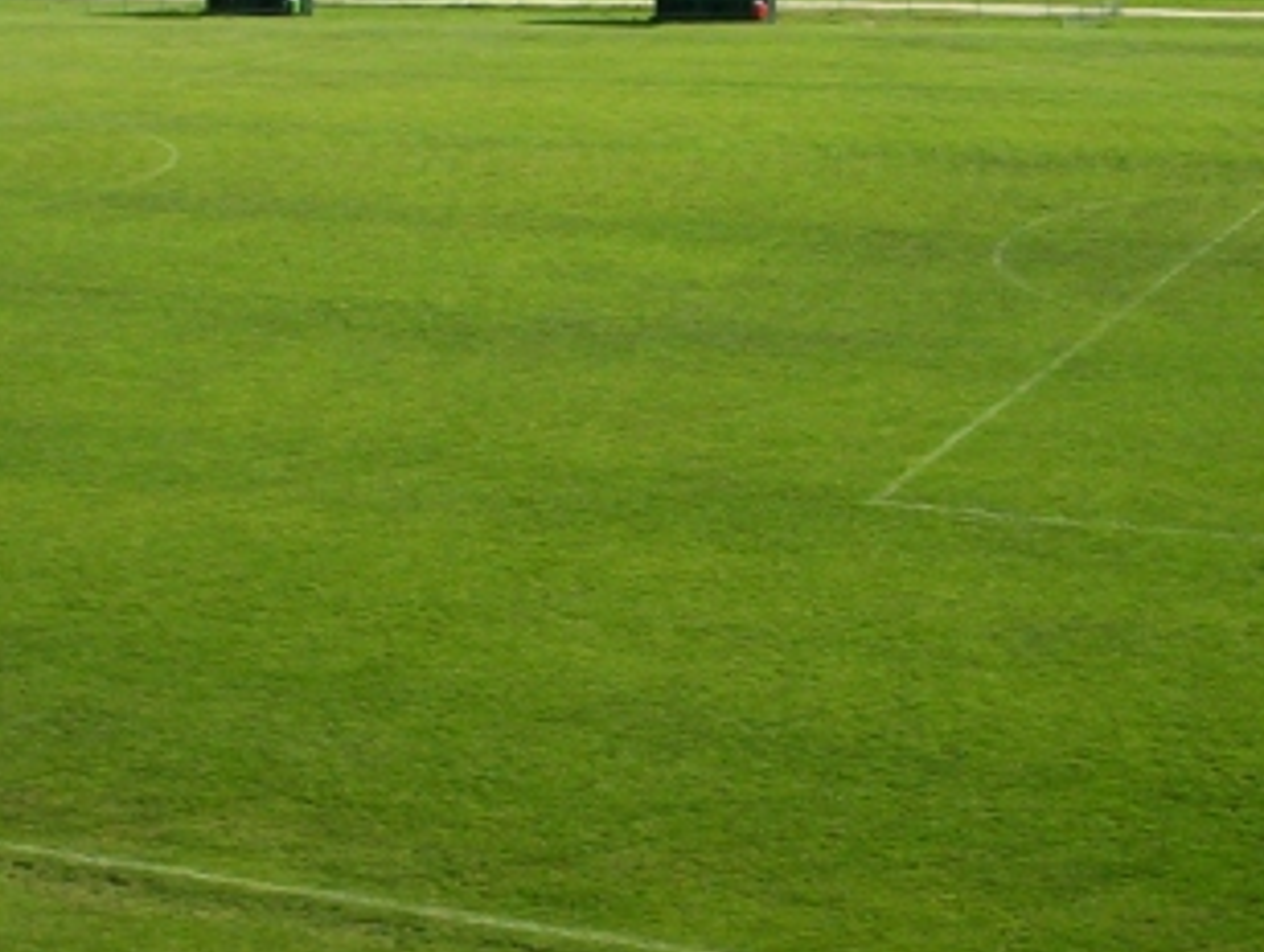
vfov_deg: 18.5
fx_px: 2889
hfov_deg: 24.6
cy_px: 170
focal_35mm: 79
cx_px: 488
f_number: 4.5
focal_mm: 4.99
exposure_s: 1/525
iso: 100
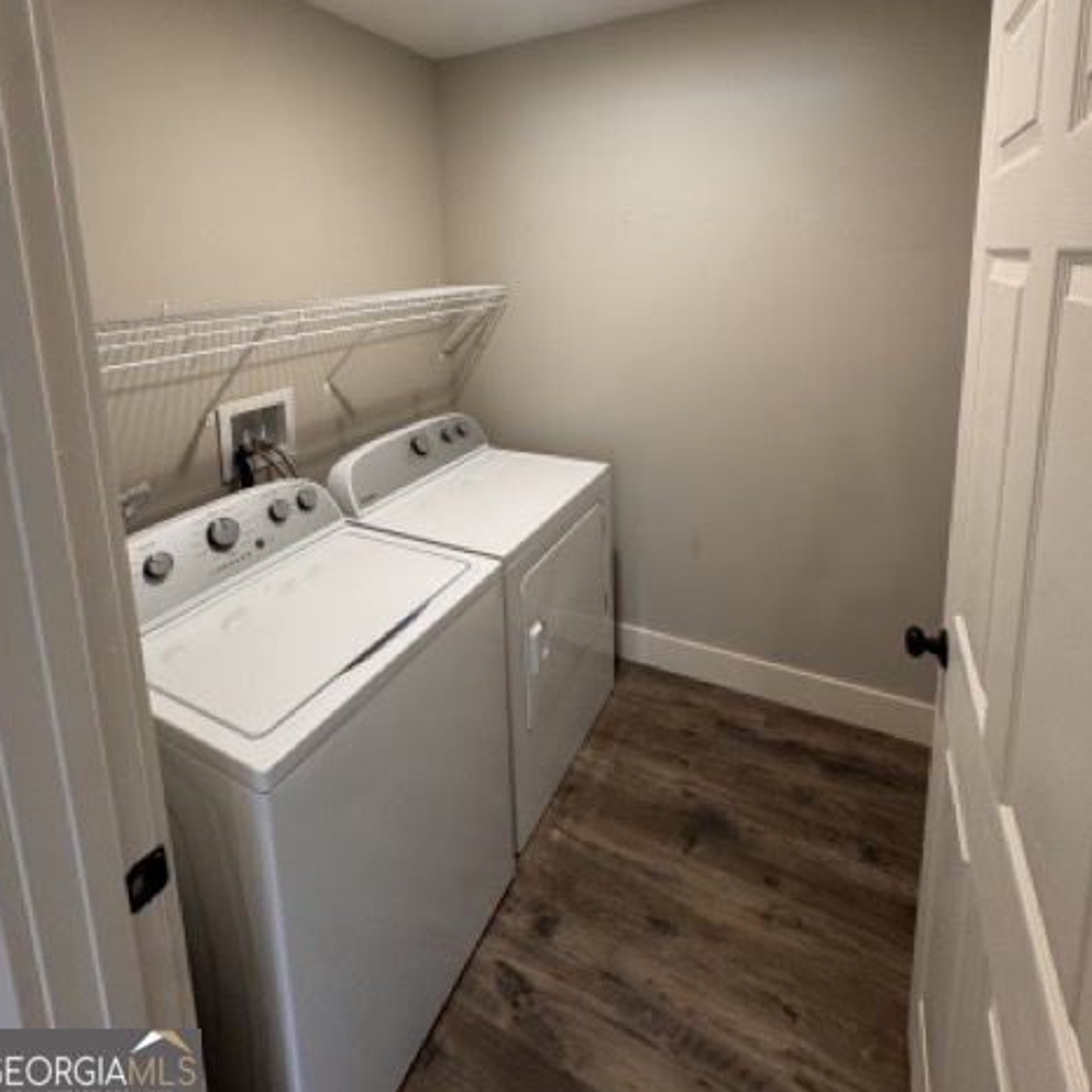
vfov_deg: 80.8
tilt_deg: -9.7
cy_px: 354
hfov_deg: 84.0
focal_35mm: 17
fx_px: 607
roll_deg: +1.9
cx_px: 539
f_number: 2.2
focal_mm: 2.22
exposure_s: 1/60
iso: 200
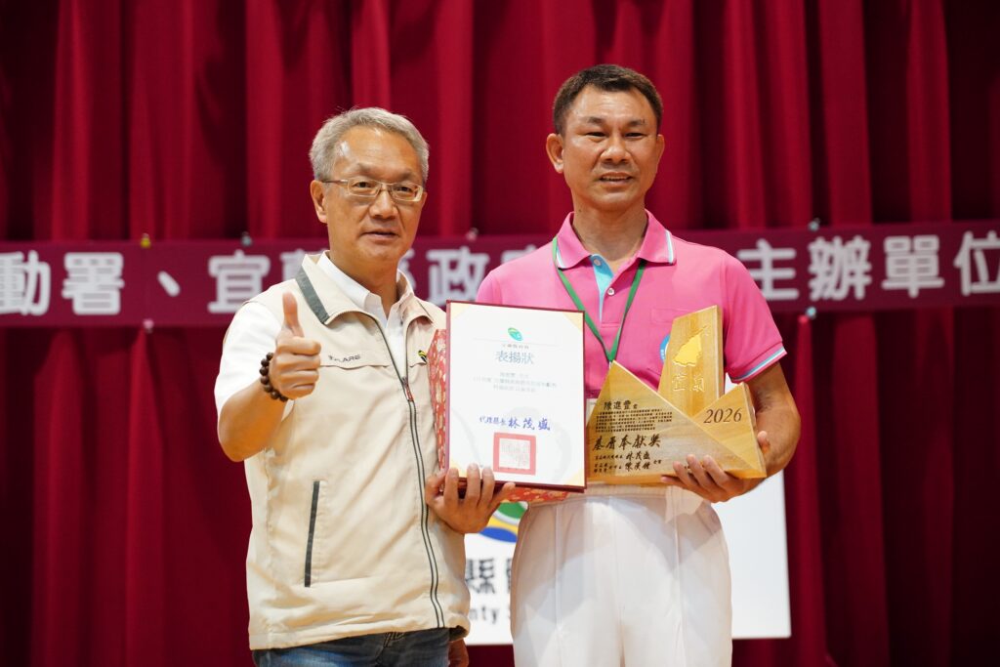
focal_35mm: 105
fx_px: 2917
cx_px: 500
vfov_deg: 13.0
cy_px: 334
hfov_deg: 19.5
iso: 8000
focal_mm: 105
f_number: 4
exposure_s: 1/250
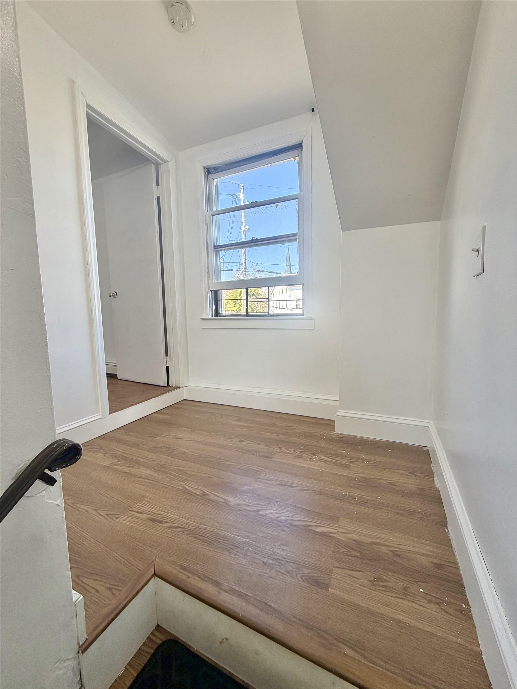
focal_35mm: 14
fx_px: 279
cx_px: 258
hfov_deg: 85.7
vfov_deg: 102.1
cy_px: 344
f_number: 2.2
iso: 125
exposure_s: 1/121
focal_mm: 2.22
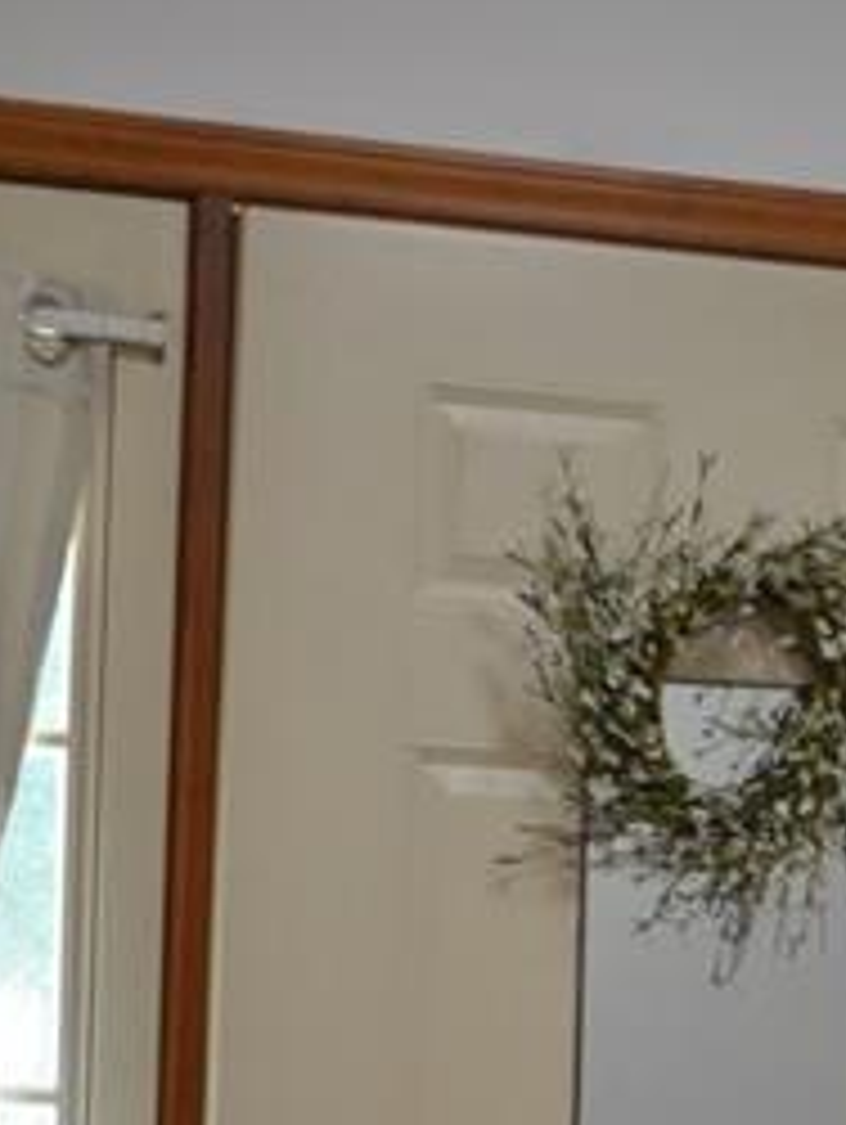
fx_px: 3594
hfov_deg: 13.4
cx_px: 657
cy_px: 1422
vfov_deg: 16.9
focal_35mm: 110
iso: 560
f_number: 4
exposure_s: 1/60
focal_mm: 25
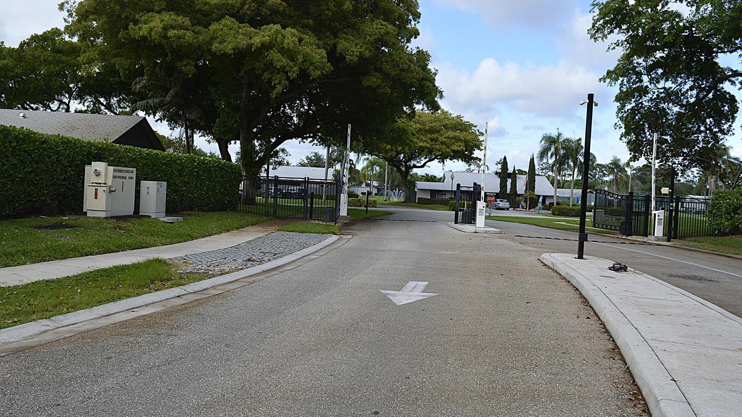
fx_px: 374
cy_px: 196
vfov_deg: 58.3
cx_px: 370
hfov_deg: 89.6
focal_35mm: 19
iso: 400
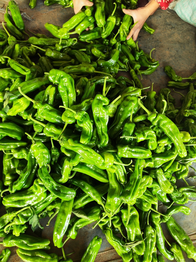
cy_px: 131
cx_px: 98
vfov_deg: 71.6
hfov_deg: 56.8
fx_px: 181
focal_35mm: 24
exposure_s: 1/100
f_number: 1.9
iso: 137
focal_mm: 6.92
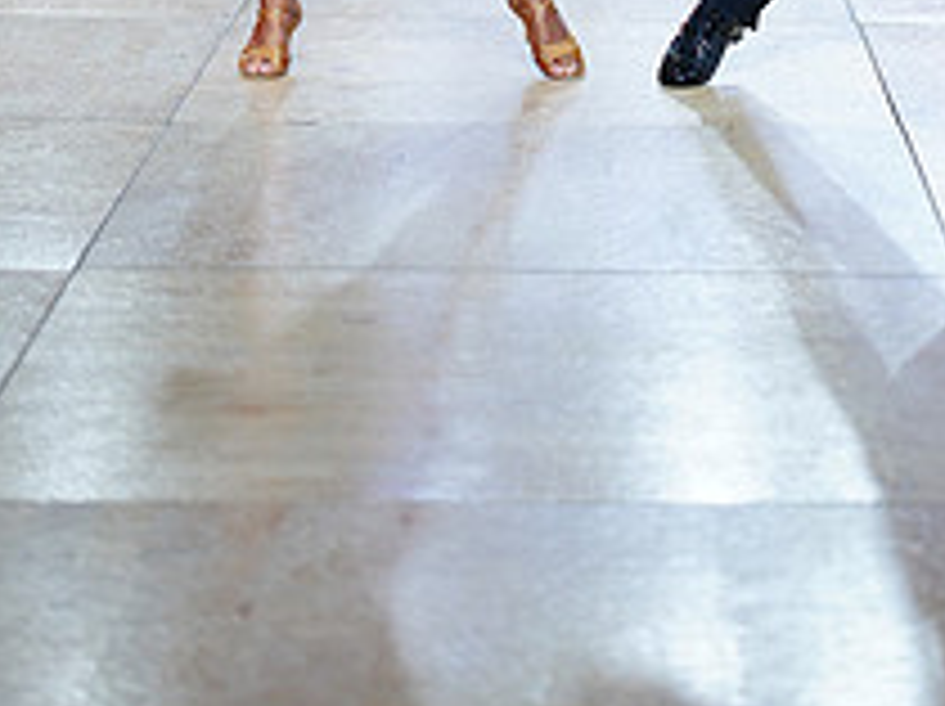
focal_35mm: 149
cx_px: 745
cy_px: -486
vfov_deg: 9.5
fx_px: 4063
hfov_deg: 13.2
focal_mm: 56
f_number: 2
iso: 320
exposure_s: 1/400
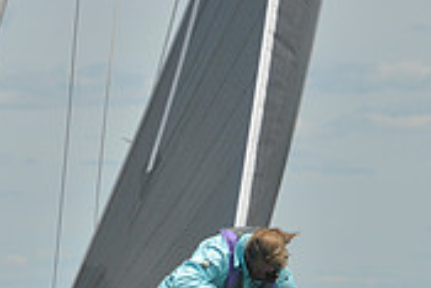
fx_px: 7920
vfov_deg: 2.1
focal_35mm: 661
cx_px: -66
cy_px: 385
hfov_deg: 3.1
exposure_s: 1/800
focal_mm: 200
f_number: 9
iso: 280
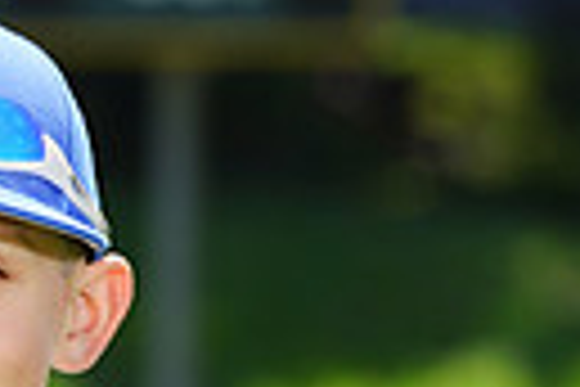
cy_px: 538
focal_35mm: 1028
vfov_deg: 1.3
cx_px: -225
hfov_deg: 2.0
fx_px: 16561
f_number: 8
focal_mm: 229
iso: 100
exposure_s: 1/250
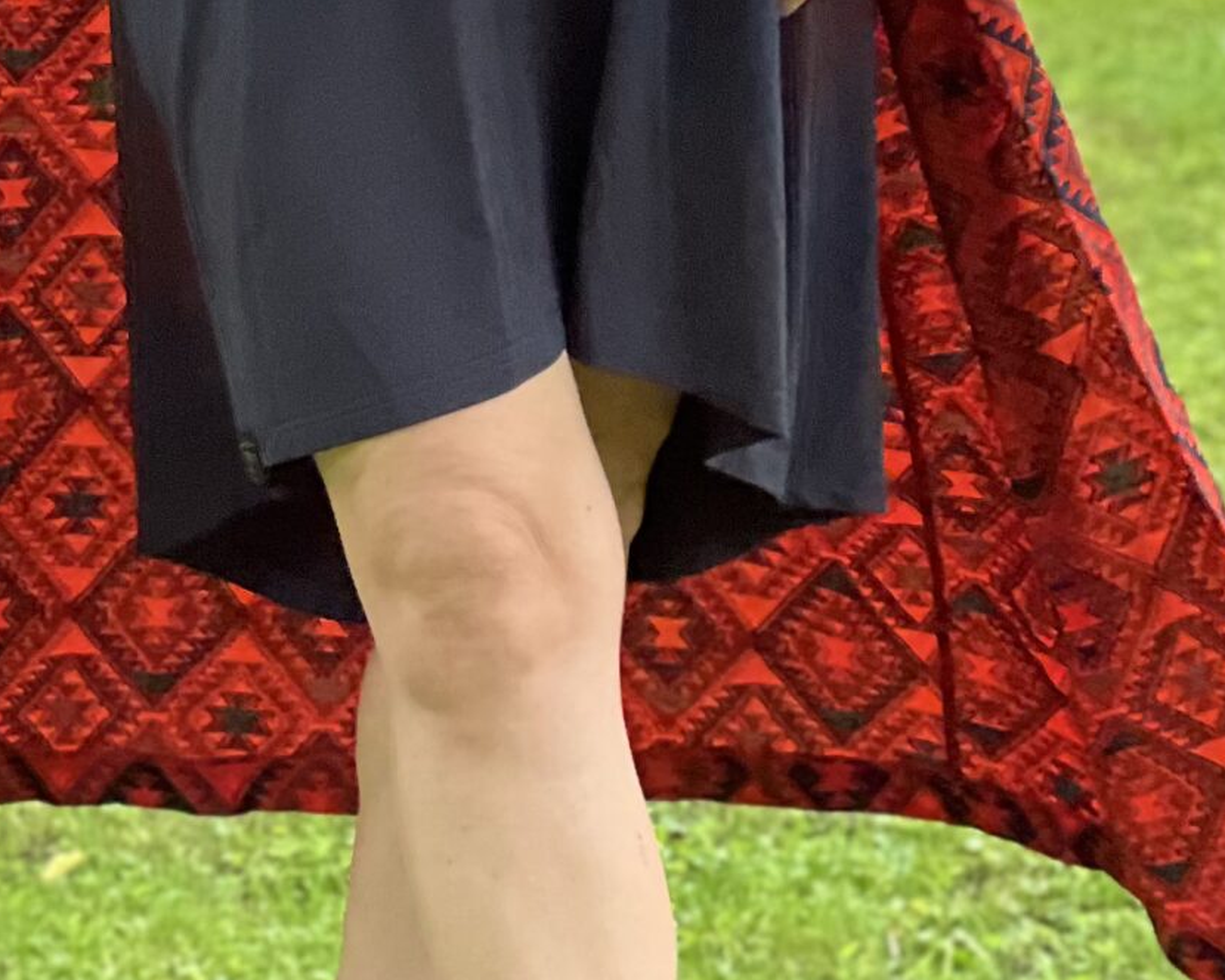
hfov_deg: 8.3
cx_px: 220
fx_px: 8410
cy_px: -853
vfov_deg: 6.5
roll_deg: -1.2
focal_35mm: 232
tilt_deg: -7.2
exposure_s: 1/121
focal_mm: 9
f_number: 2.8
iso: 100
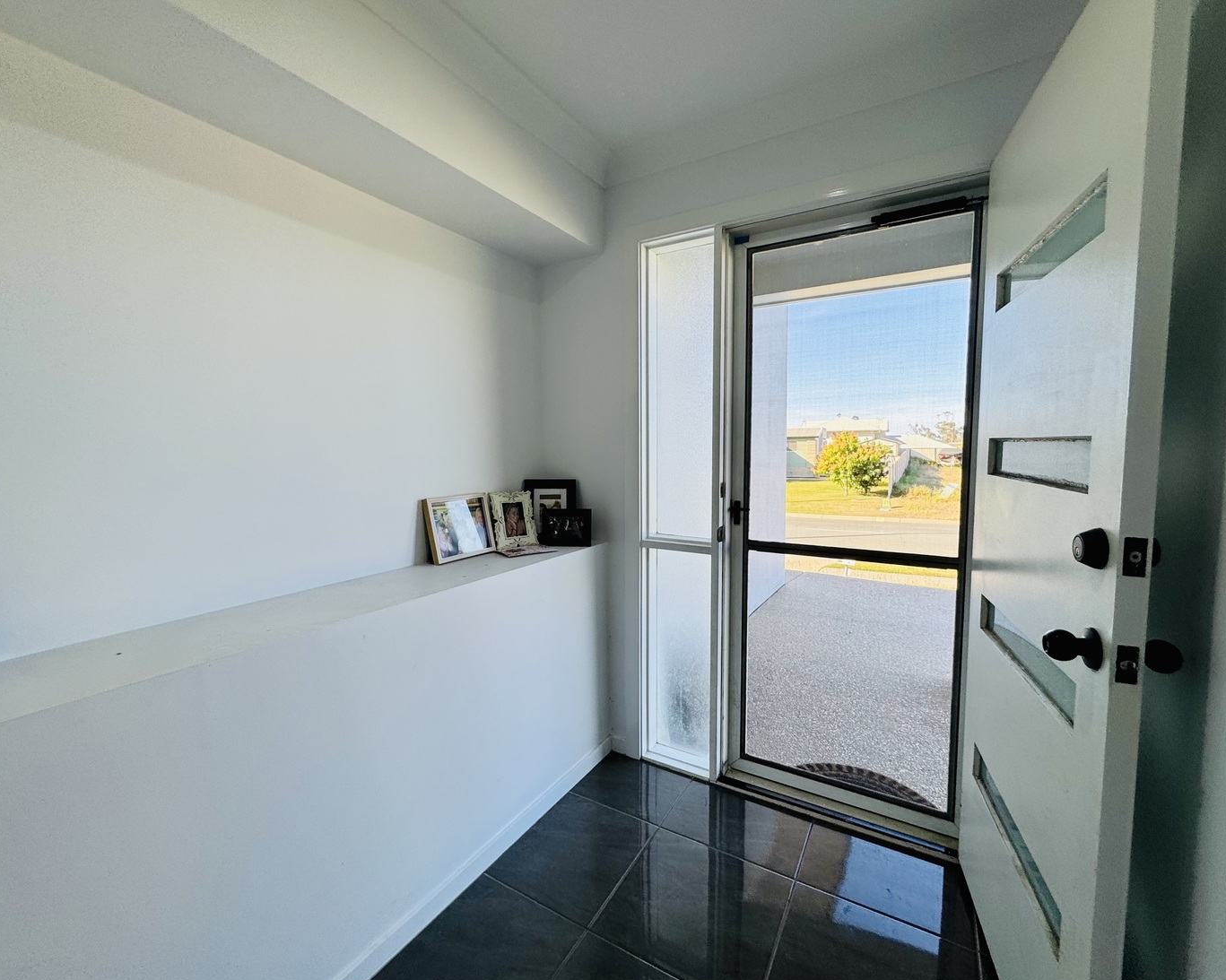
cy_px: 490
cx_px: 610
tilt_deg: -4.2
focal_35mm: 15
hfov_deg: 96.8
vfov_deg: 84.0
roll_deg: -0.6
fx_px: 544
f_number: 2.2
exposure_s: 1/161
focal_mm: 2.22
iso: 40
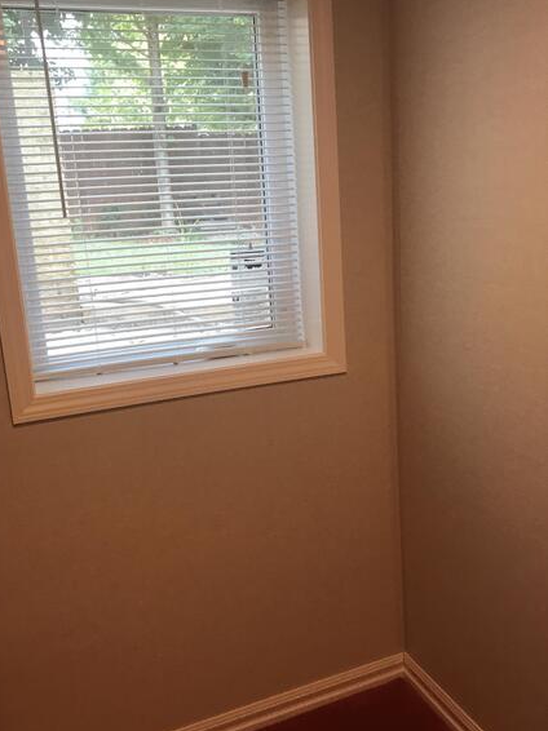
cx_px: 227
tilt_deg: -11.8
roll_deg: +5.3
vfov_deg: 55.4
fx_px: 697
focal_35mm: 33
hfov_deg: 42.8
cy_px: 360
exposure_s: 1/20
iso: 40
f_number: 1.8
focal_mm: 3.99
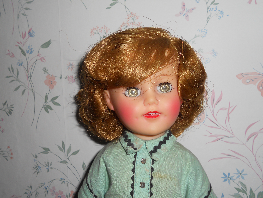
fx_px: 243
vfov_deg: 44.2
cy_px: 99
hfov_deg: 56.8
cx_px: 132
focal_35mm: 32
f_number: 8.8
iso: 80
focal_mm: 5.8
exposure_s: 1/25
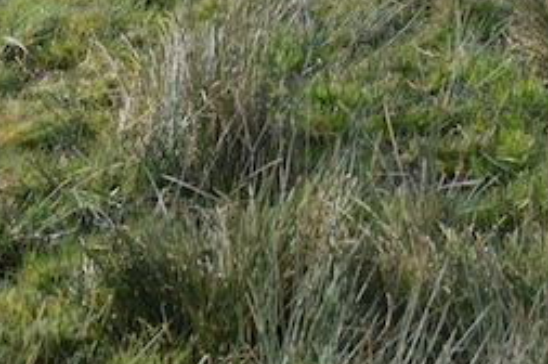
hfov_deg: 11.9
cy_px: -361
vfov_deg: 7.7
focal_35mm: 170
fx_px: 2584
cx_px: 650
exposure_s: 1/160
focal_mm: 28
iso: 100
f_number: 6.3
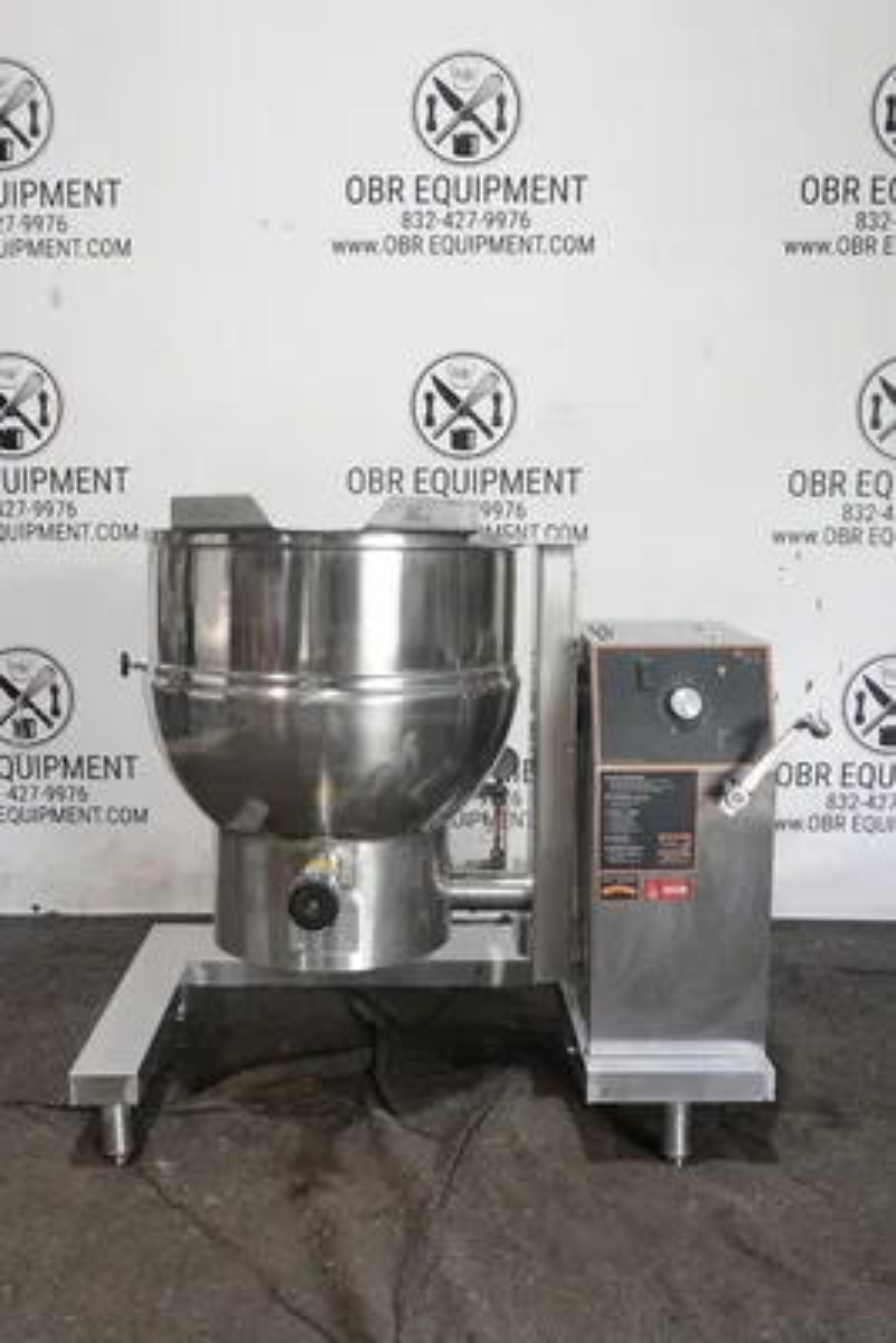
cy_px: 672
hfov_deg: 37.9
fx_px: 1305
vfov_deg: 54.4
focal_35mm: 35
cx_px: 448
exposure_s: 1/40
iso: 640
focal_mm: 13.03
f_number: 3.5
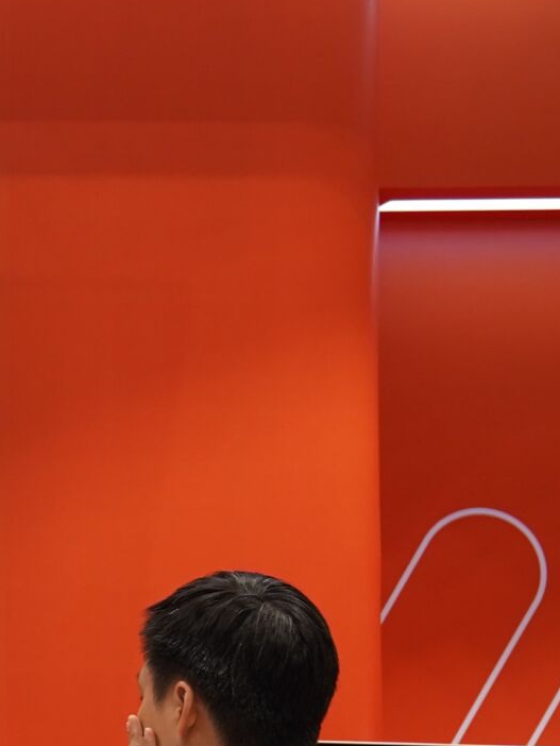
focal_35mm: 143
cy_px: 595
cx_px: -509
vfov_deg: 13.7
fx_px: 3083
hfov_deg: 9.7
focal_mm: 34
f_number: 2.8
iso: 800
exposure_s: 1/160
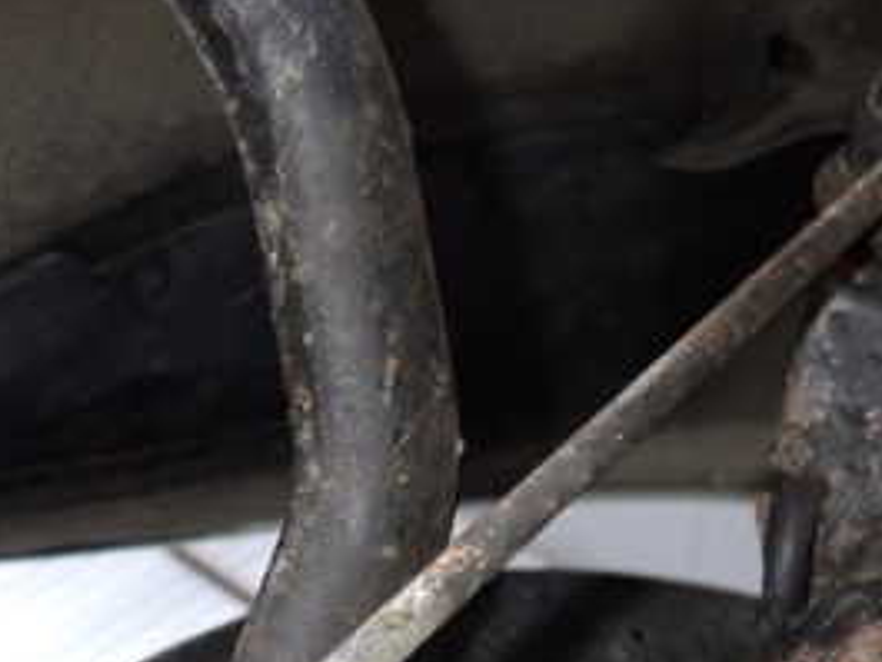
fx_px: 1733
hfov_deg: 28.4
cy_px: 576
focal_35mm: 68
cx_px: 290
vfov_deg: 21.2
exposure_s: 1/30
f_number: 6.3
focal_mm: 5.4
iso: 500
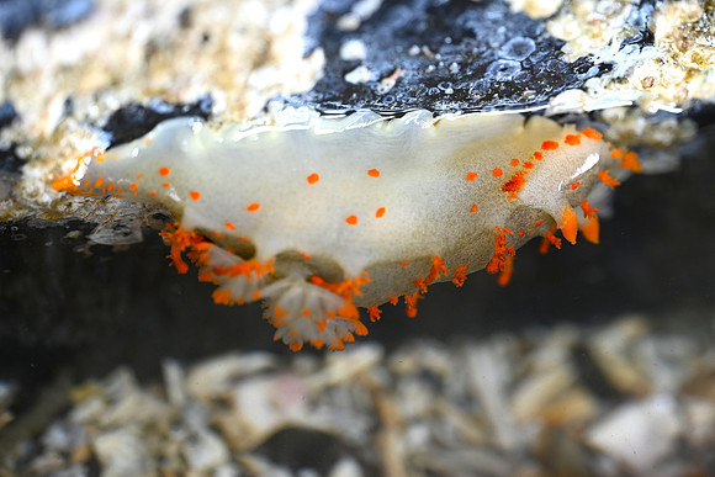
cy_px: 238
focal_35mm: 105
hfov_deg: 19.5
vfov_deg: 13.0
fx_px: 2086
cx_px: 358
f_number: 3.2
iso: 400
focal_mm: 105
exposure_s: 1/160
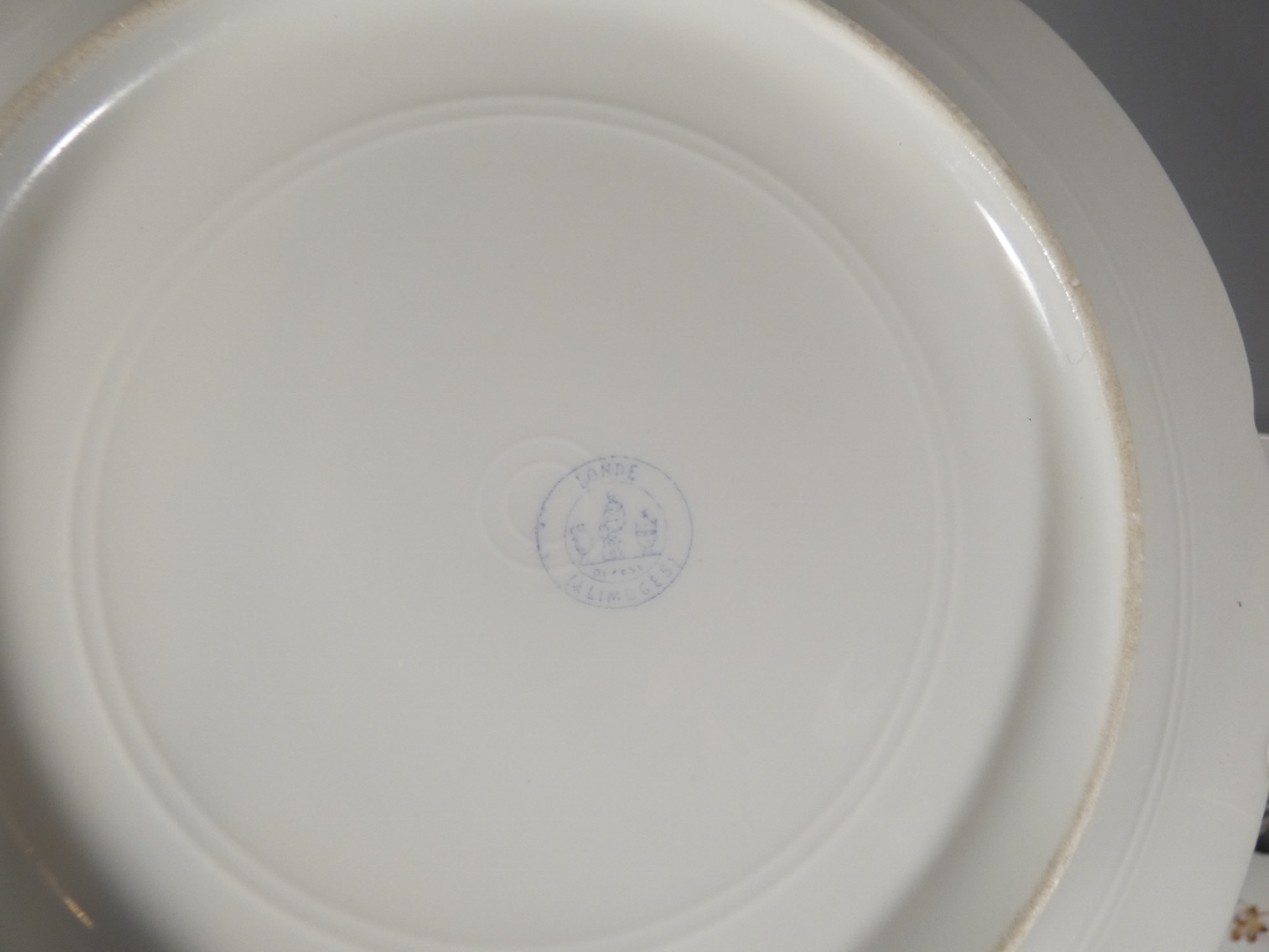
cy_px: 476
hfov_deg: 81.7
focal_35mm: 20
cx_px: 634
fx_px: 733
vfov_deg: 66.0
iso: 100
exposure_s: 1/125
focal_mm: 3.6
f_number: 2.8
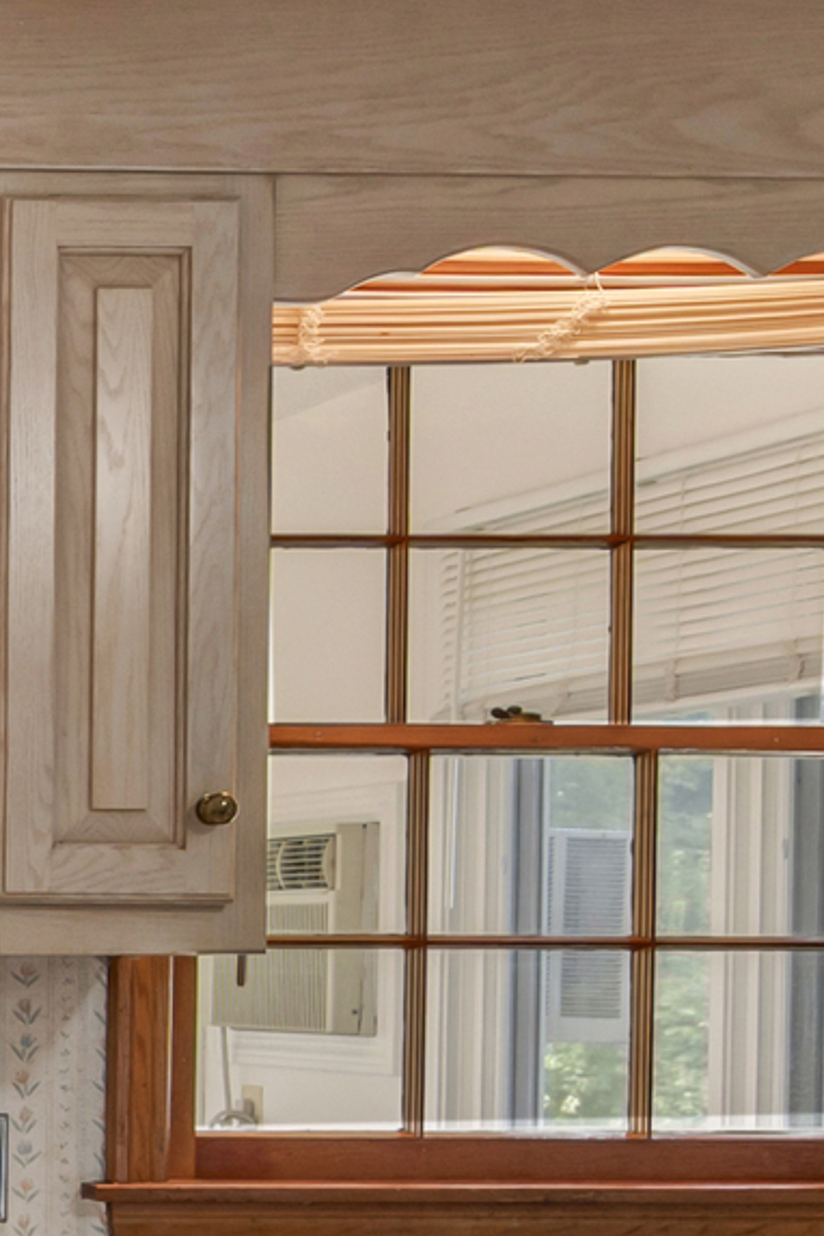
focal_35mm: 75
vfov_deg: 26.6
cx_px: -1098
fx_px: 2575
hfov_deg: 13.6
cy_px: 965
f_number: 7.1
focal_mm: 14
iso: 320
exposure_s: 1/25
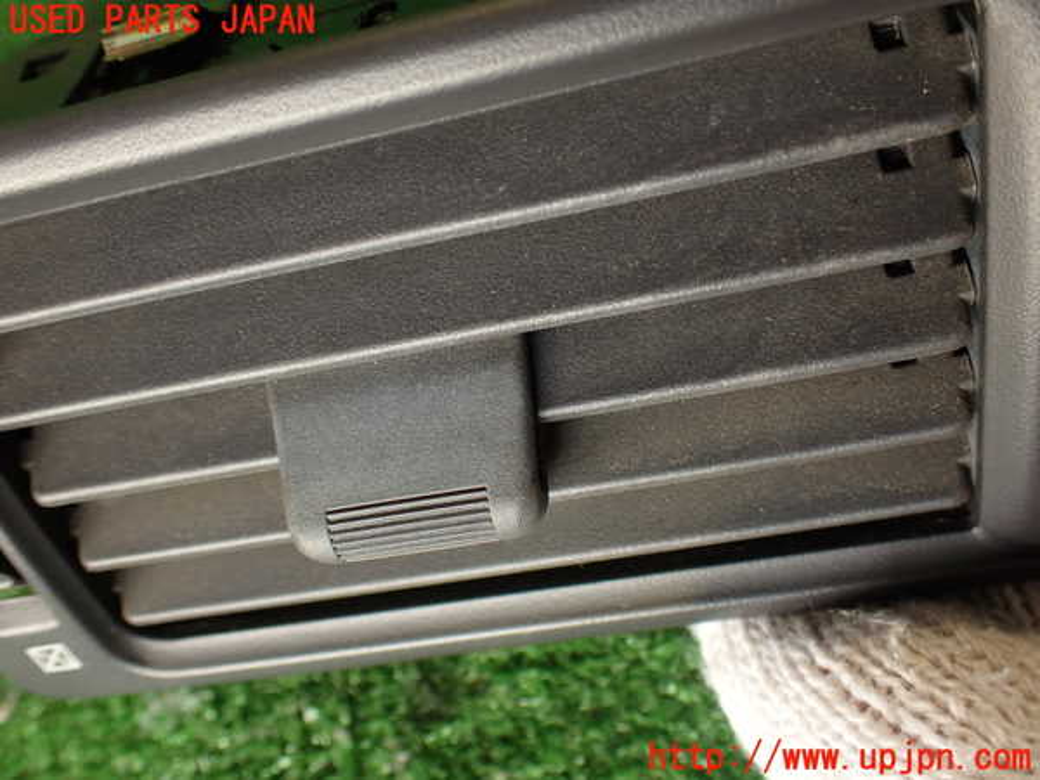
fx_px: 961
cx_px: 520
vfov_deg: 44.2
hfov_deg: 56.8
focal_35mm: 32
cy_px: 390
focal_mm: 5.79
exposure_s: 1/60
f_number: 2.4
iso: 160
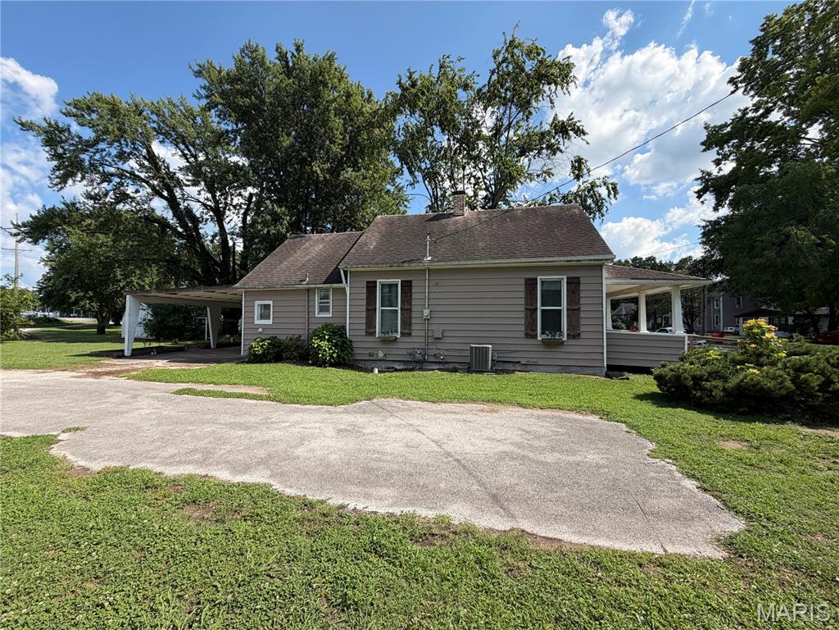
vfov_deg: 85.7
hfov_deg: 102.1
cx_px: 420
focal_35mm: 14
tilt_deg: +1.6
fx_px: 339
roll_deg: +0.2
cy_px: 315
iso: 32
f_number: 2.2
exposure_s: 1/770
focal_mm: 2.22
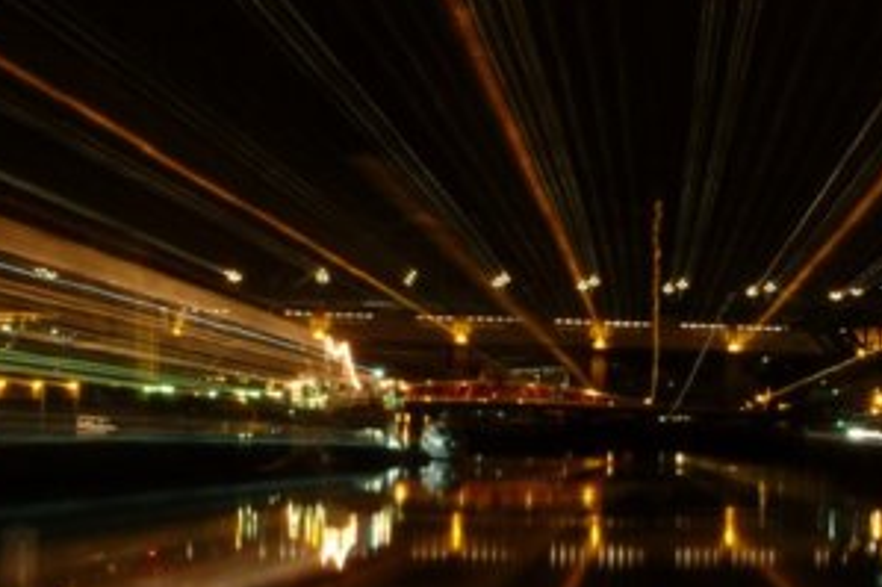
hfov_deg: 23.8
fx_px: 2081
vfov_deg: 16.0
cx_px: 621
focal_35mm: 85
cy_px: 419
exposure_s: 20
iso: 100
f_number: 22
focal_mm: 24
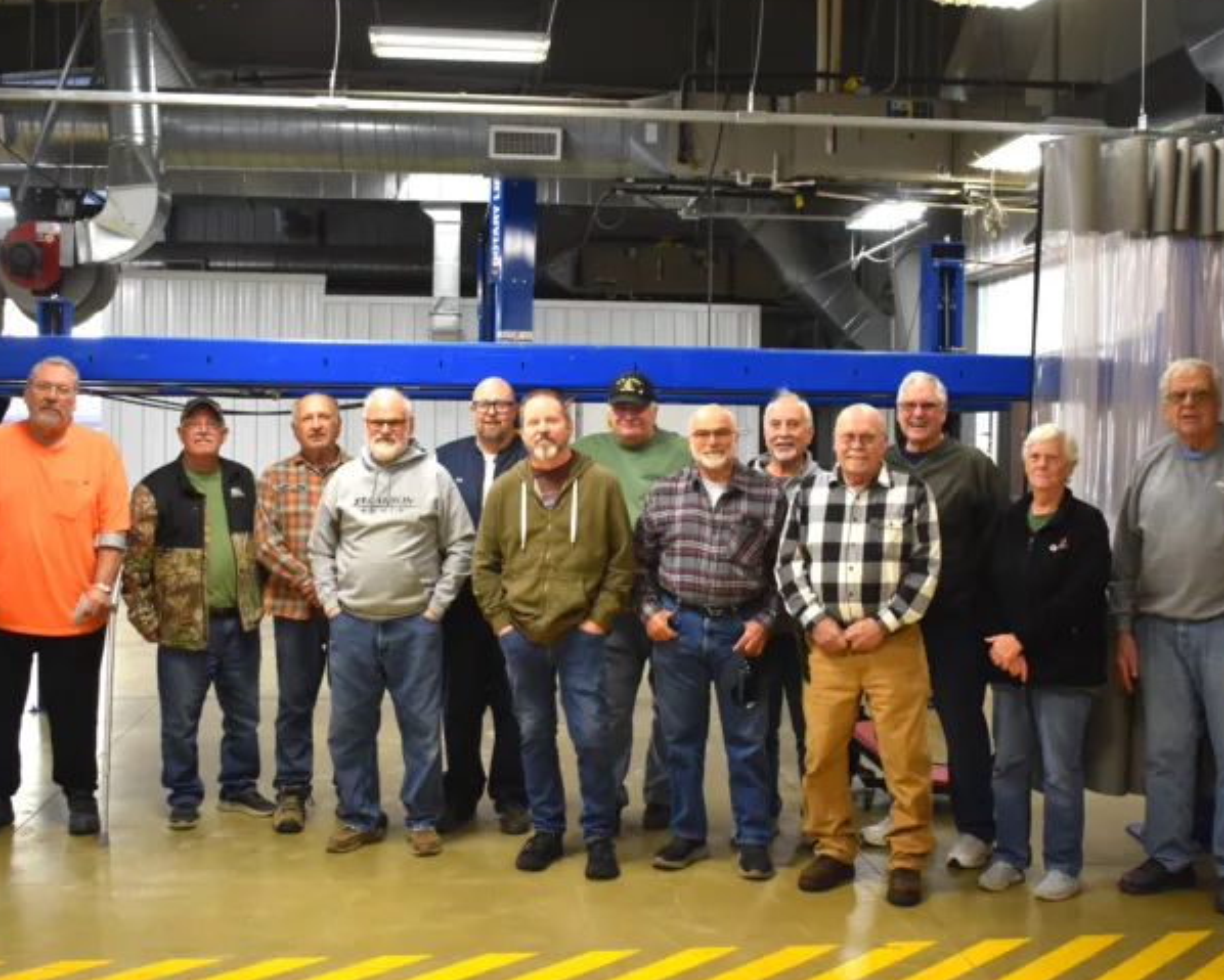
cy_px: 497
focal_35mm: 41
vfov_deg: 36.9
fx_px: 1471
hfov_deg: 45.2
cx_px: 614
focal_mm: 23
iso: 900
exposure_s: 1/125
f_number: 3.8
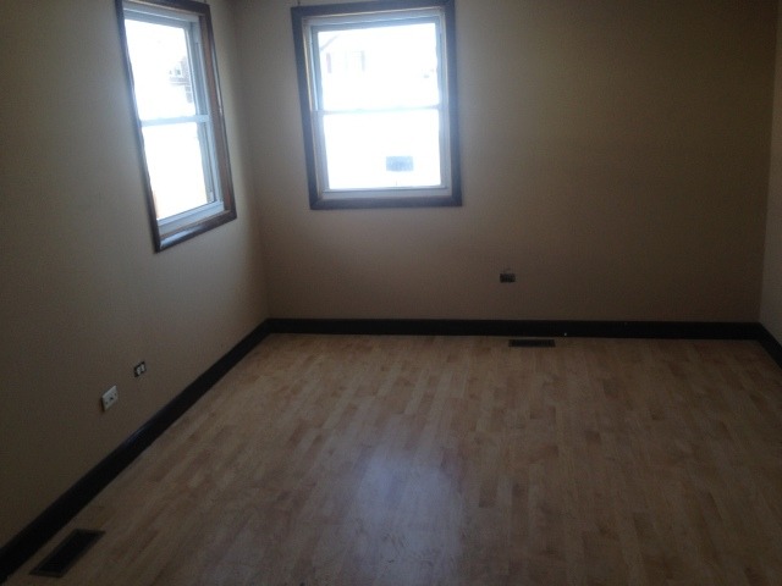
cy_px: 293
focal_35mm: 33
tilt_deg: -14.5
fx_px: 745
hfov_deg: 55.4
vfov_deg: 42.9
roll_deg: +1.1
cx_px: 391
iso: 64
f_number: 2.4
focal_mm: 4.12
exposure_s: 1/120
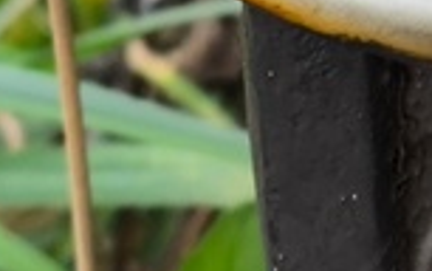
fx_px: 3265
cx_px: 549
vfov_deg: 4.7
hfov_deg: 7.5
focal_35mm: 277
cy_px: -243
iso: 100
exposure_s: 1/120
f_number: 1.7
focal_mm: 4.71
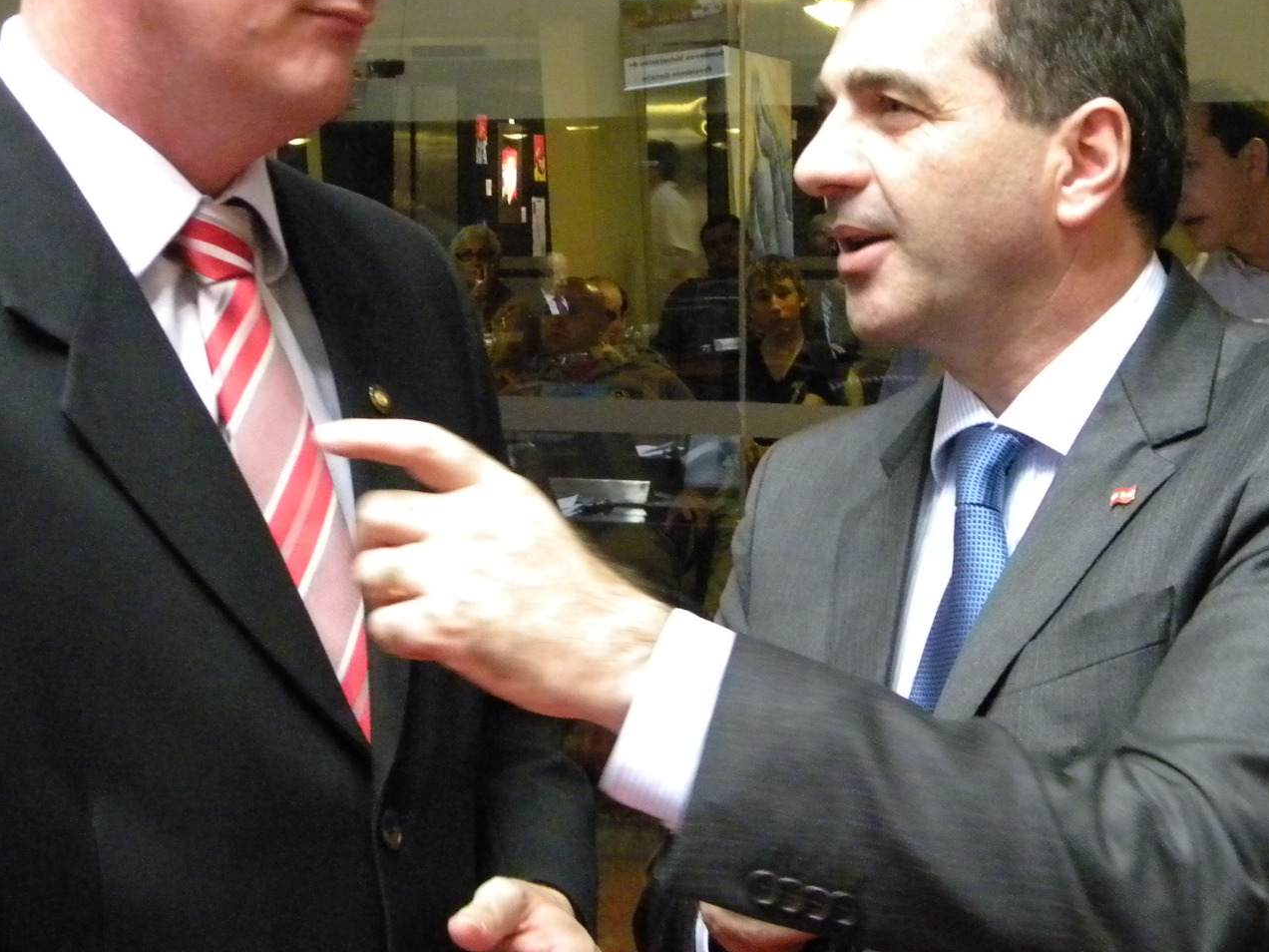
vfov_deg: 22.2
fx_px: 2420
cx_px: 636
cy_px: 353
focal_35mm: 66
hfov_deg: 29.4
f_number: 3.8
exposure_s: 1/37.4
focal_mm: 7.3
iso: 800
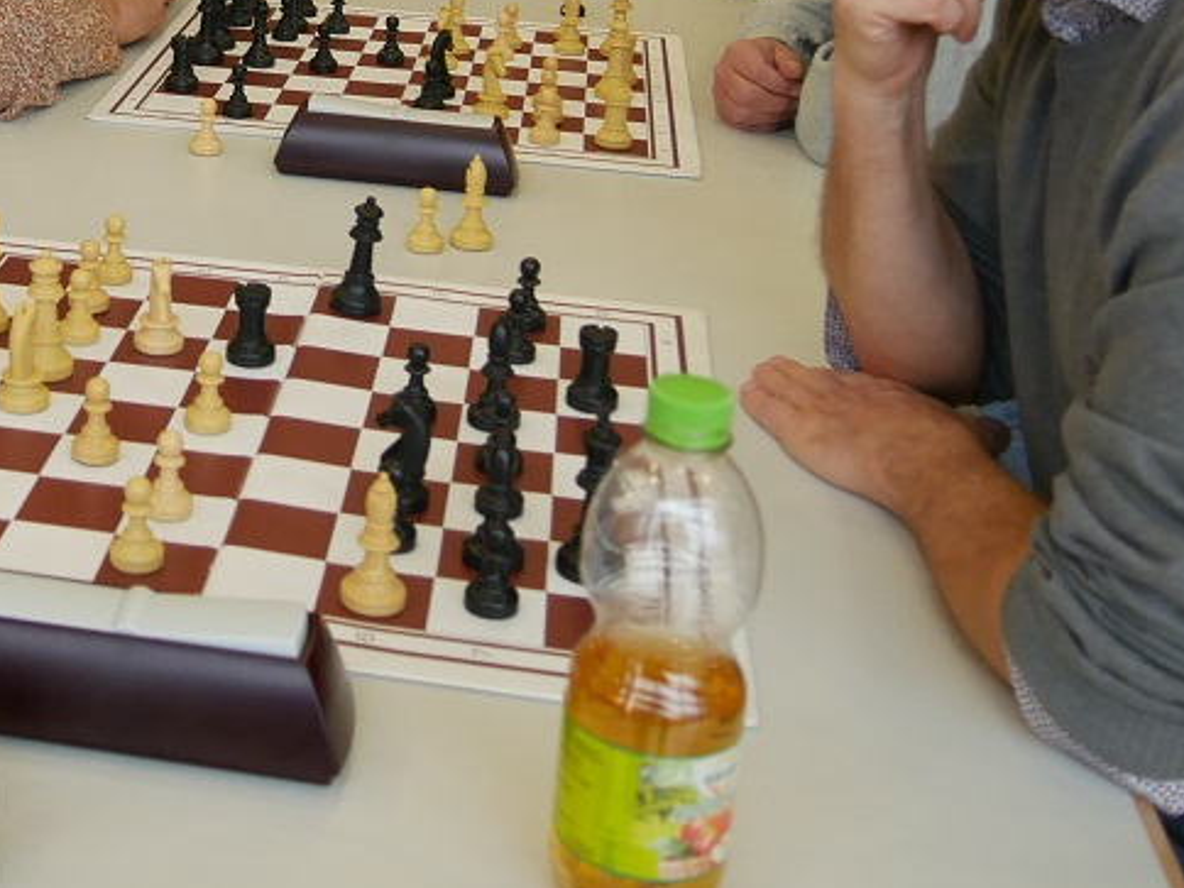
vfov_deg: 22.6
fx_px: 2121
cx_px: 120
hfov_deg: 29.9
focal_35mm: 62
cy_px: -20
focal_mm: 15
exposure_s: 1/160
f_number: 3.6
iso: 640
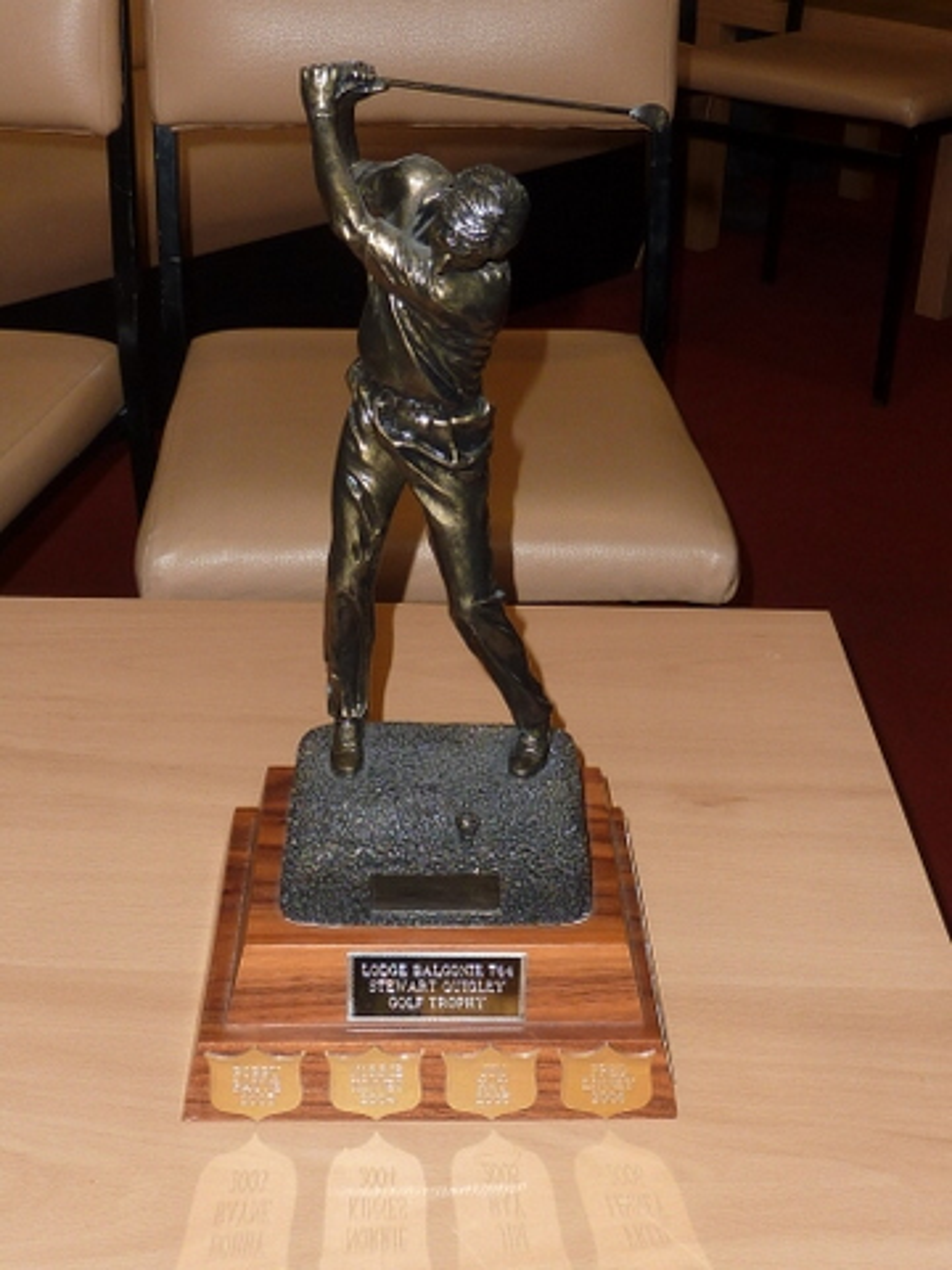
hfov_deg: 30.3
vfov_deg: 39.7
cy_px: 635
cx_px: 476
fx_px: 1760
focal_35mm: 48
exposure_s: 1/30
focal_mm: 4.4
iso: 100
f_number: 3.3
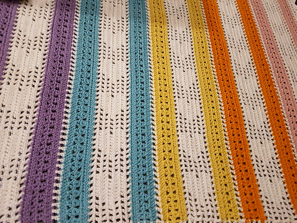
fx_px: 223
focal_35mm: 26
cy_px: 112
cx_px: 148
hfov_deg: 67.3
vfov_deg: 53.1
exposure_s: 1/40
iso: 800
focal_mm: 4.2
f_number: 1.7
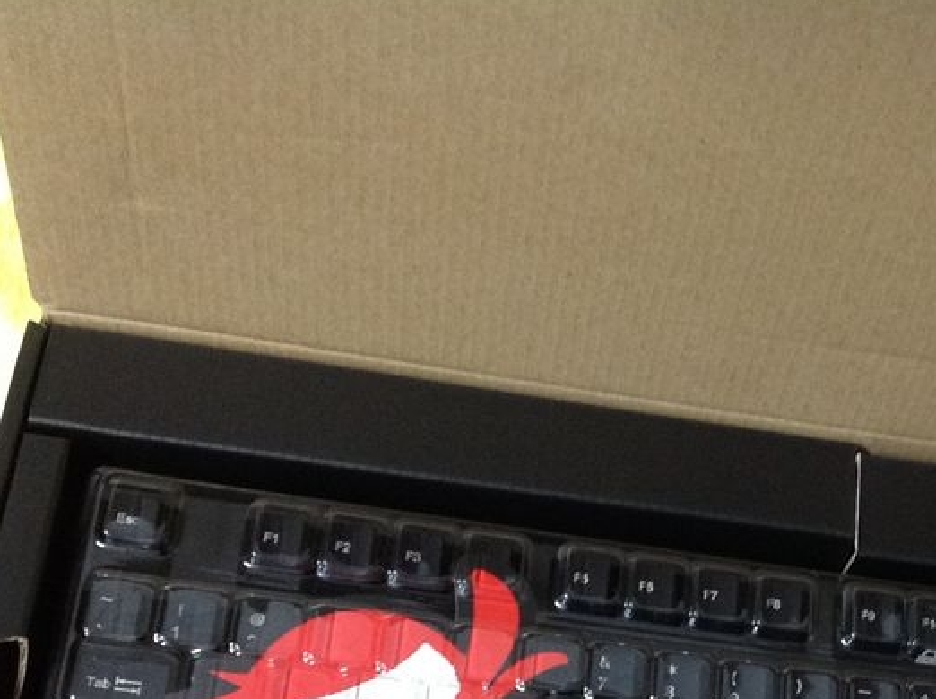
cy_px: 658
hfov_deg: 28.4
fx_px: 1809
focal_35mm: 67
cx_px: 746
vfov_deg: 21.3
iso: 320
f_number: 2.4
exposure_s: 1/15
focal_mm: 4.28
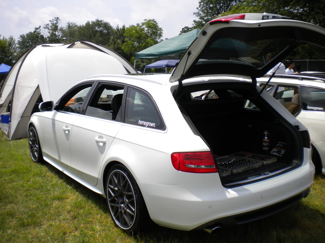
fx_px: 338
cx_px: 163
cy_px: 125
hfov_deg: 51.4
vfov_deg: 39.7
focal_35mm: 36
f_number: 4.6
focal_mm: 6.3
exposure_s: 1/896
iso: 80
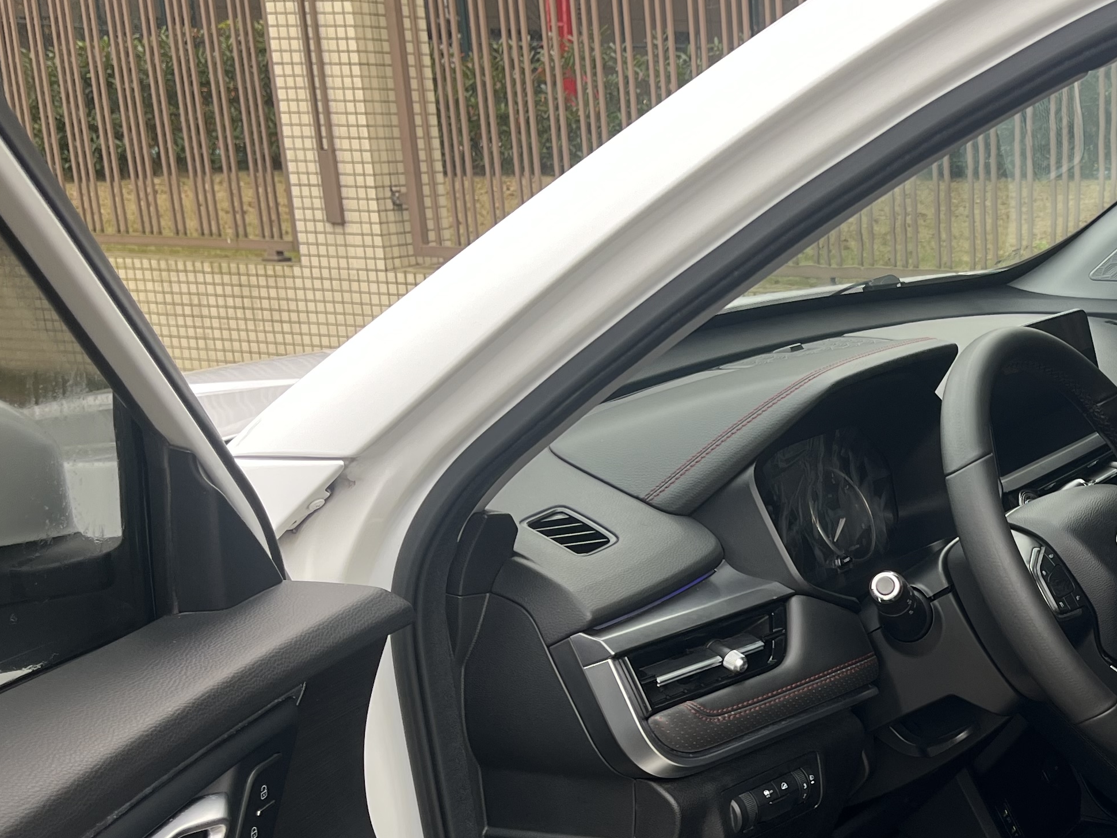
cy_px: 683
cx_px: 1065
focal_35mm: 54
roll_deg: -0.3
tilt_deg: -19.2
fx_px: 1743
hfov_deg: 33.1
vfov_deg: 26.5
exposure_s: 1/232
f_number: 1.6
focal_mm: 5.1
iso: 50
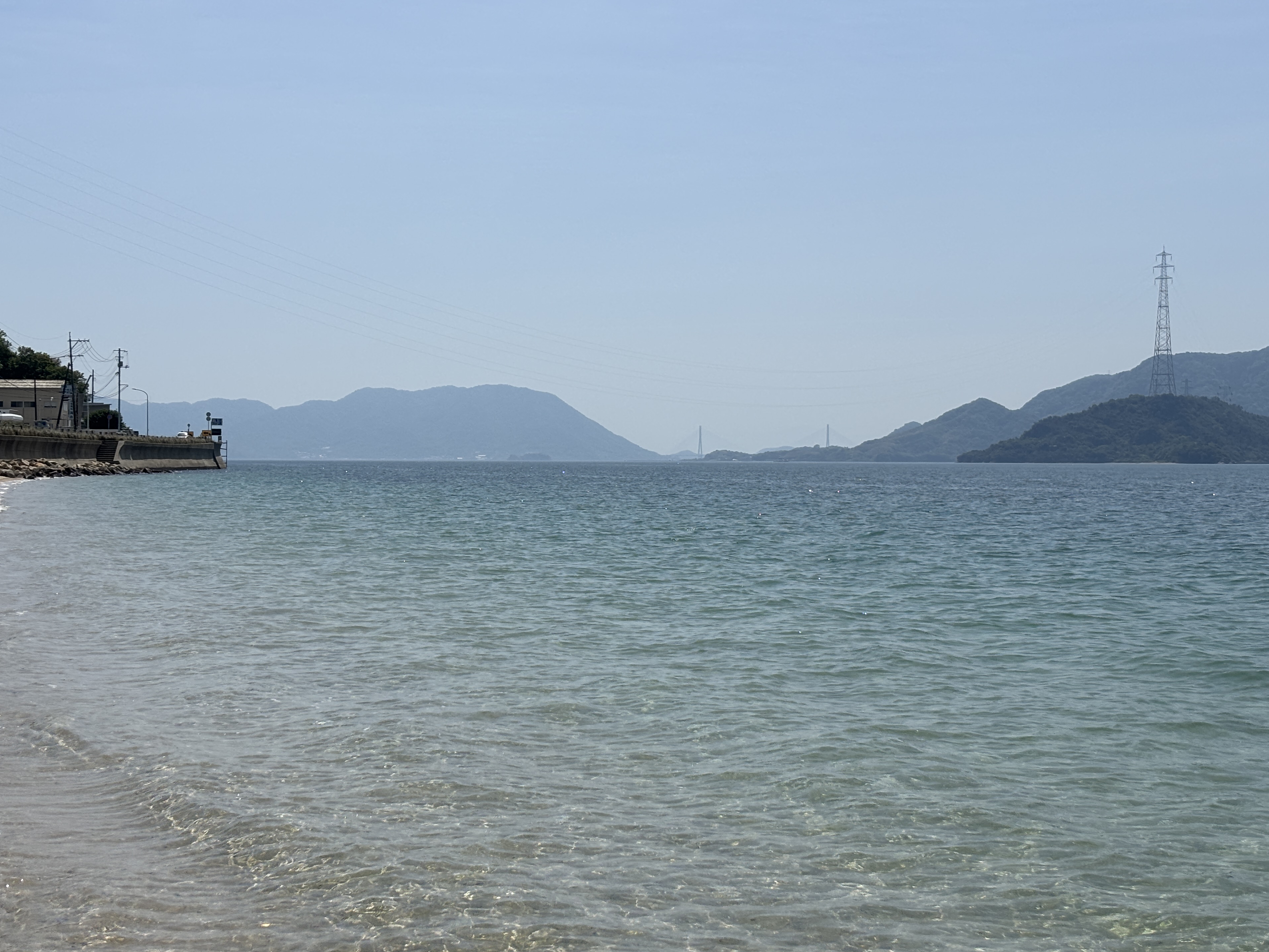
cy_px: 459
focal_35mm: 55
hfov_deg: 34.9
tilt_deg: -0.7
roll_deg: -0.3
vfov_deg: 26.6
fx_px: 2016
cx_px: 643
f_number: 1.6
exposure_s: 1/7692
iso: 32
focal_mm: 5.96
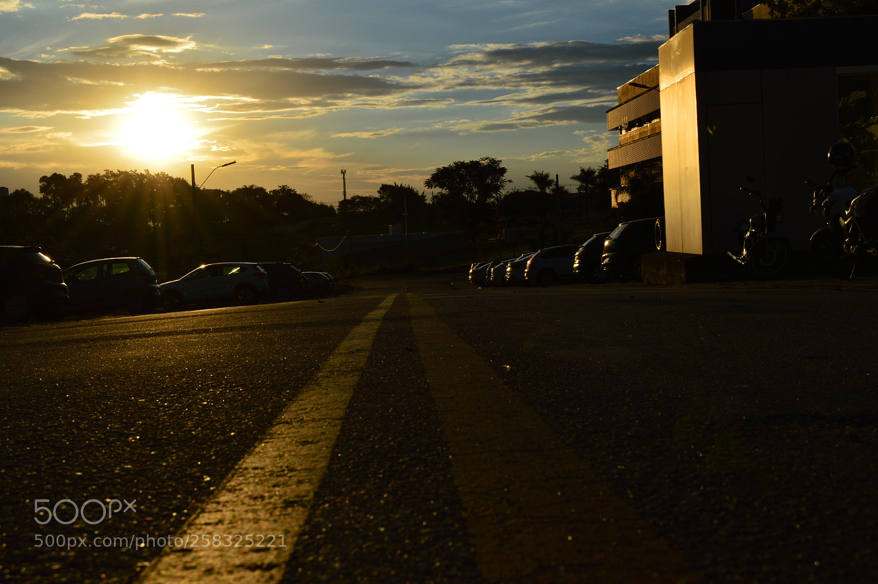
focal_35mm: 48
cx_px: 439
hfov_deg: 41.1
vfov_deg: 28.0
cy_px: 292
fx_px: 1170
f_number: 11
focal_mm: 32
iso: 100
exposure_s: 1/500
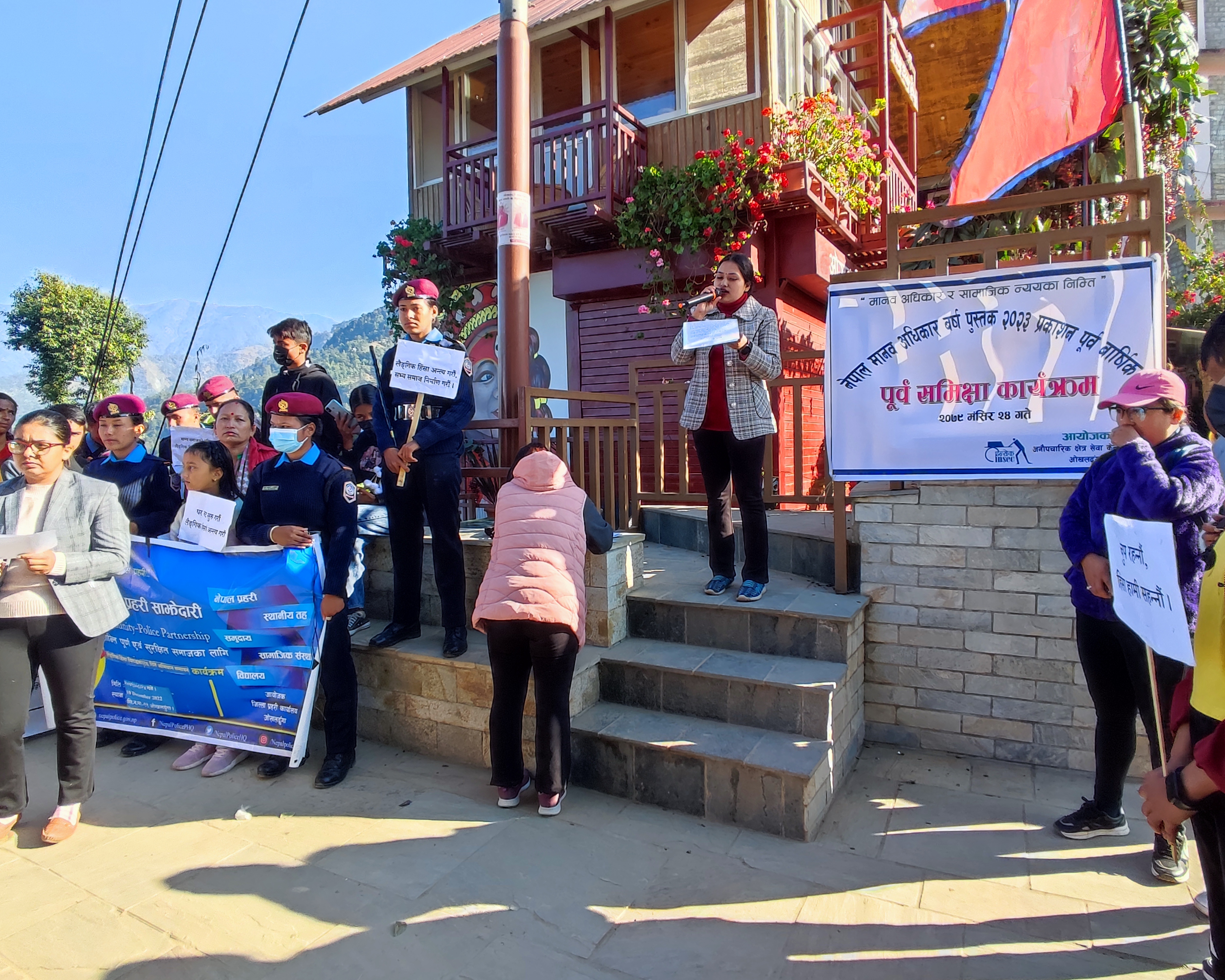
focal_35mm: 17
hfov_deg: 89.6
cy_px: 499
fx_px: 616
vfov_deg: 77.0
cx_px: 638
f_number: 2.2
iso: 50
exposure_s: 1/199
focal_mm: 1.65
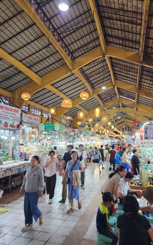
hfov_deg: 49.2
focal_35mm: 25
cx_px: 83
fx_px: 167
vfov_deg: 72.6
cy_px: 120
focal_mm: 6.4
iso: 320
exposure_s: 1/100
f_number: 1.8
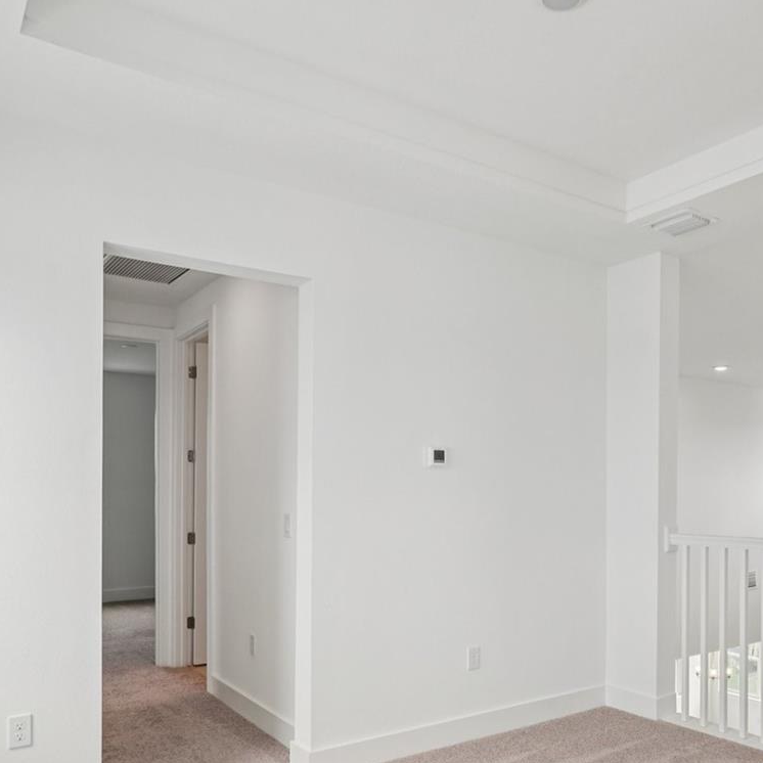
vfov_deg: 51.8
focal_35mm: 31
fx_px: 773
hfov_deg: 51.9
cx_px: 480
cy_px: 493
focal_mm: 17
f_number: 8
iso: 400
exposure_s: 1/100
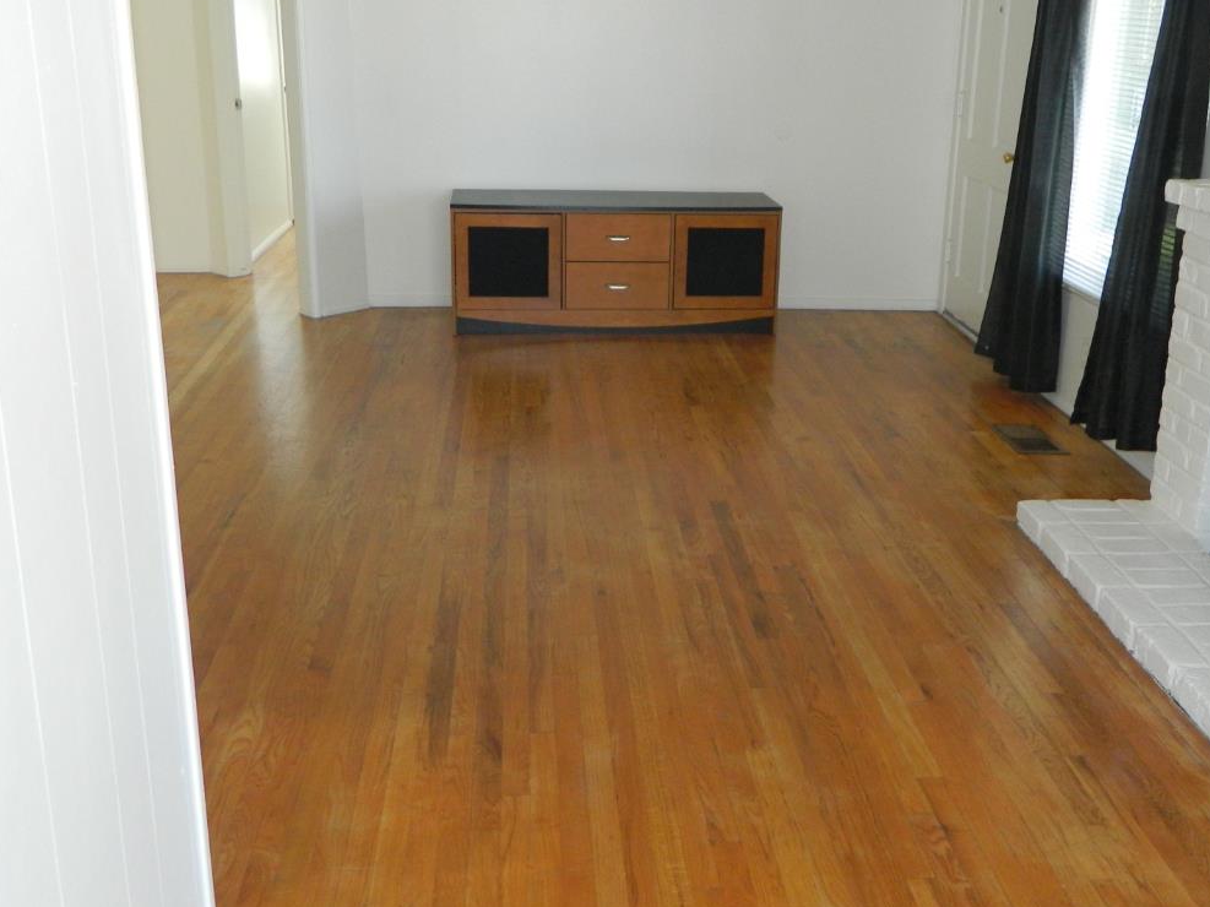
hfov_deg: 48.8
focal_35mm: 38
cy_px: 435
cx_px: 695
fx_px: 1328
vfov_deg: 37.7
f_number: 3.1
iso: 200
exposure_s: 1/30
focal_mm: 4.5
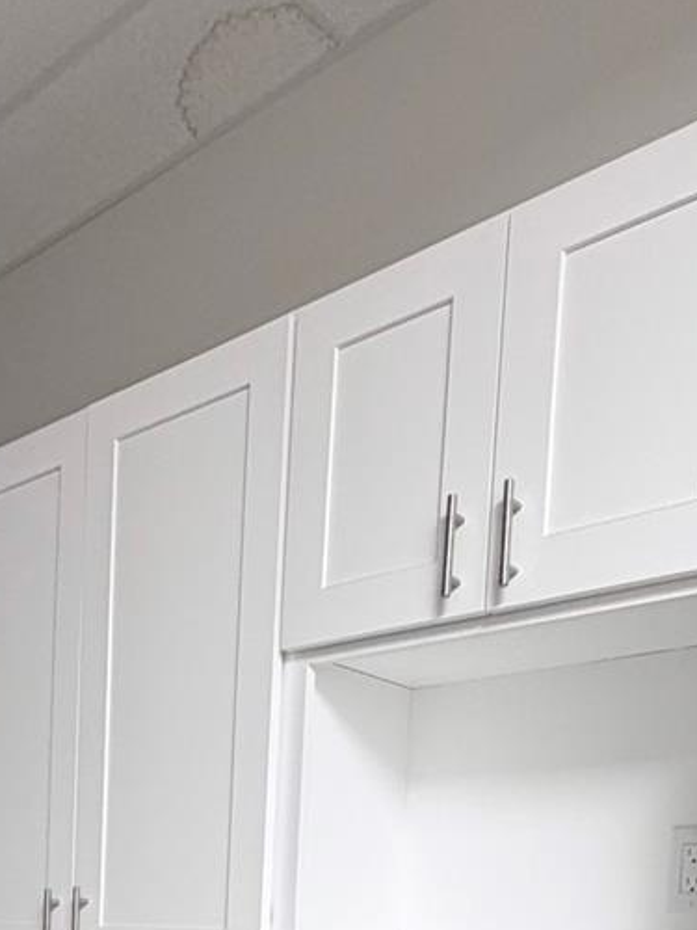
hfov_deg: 33.2
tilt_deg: -4.1
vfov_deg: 36.7
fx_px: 1154
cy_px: 1032
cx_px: 214
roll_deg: -0.8
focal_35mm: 43
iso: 320
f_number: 2.2
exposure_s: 1/60
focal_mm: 2.22
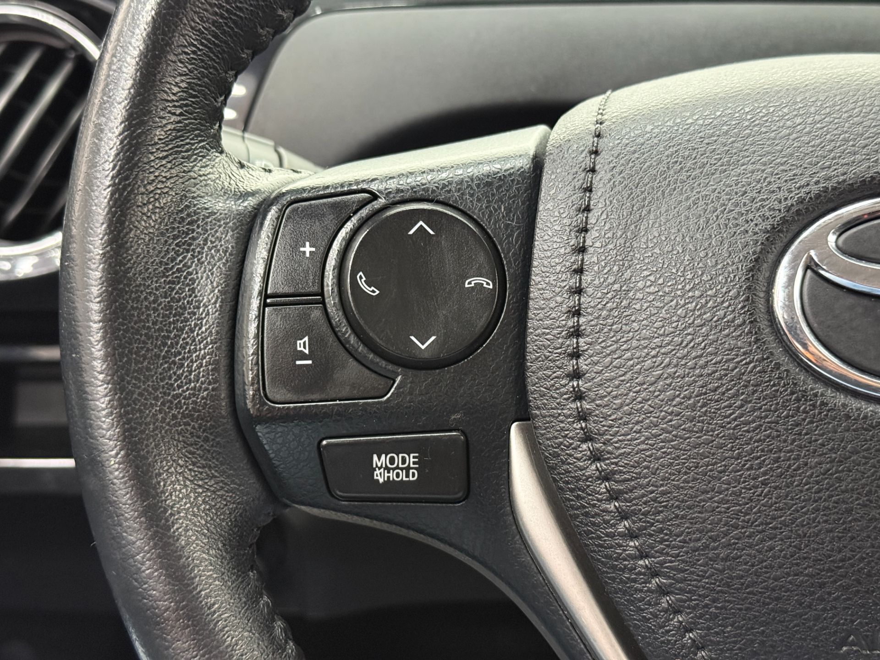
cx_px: 440
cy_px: 330
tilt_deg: -23.9
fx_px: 1220
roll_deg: -1.1
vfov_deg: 30.3
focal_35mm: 48
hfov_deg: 39.7
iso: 500
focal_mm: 6.76
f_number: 1.78
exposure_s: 1/30
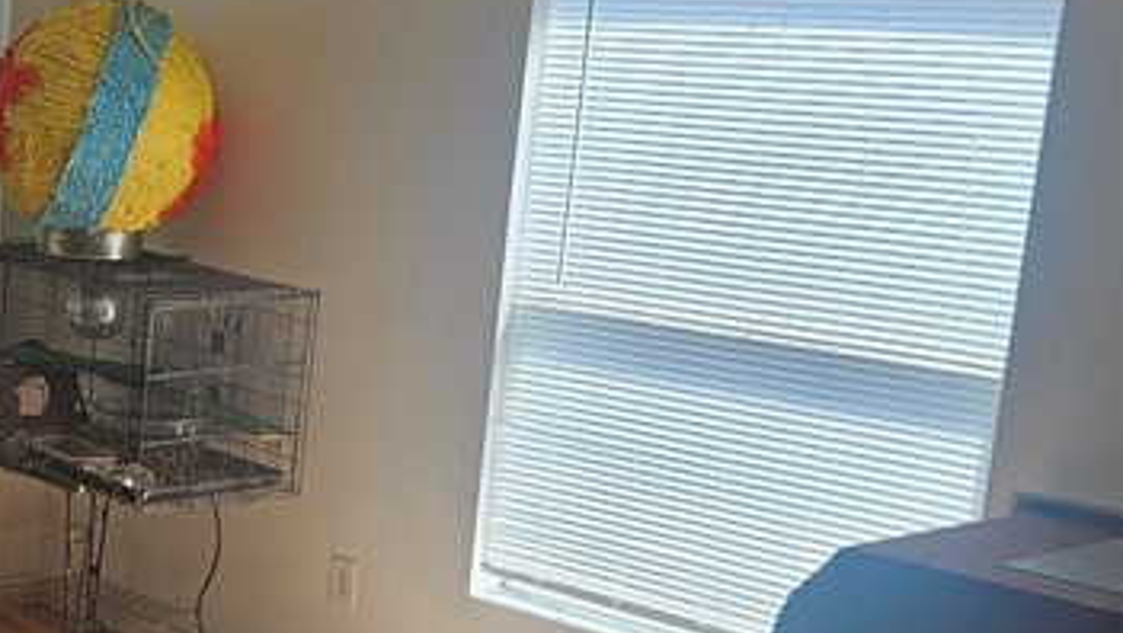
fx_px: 2175
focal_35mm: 73
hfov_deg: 27.1
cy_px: 492
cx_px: -32
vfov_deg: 16.5
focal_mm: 5.4
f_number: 1.8
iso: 40
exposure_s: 1/208
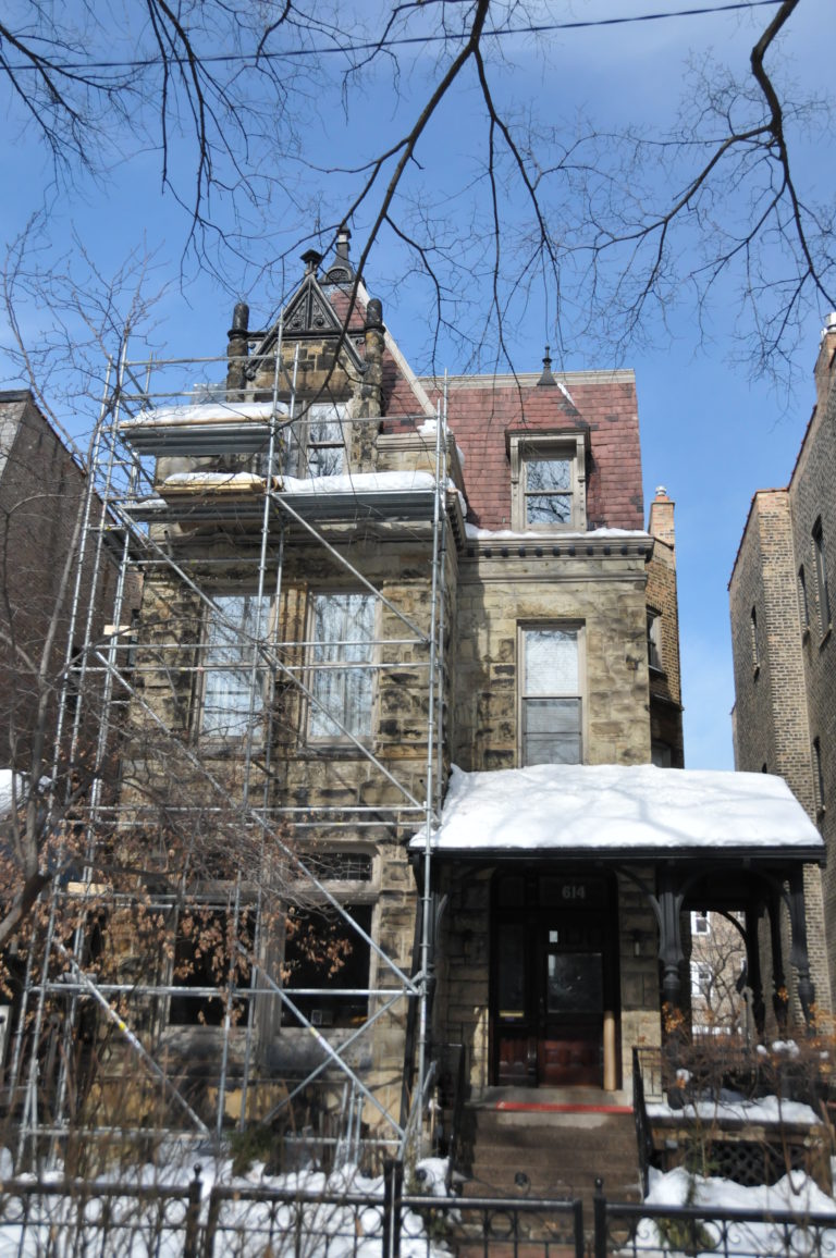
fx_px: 1257
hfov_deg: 36.8
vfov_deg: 53.2
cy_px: 629
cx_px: 418
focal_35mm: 36
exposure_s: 1/6400
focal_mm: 24
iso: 1000
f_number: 4
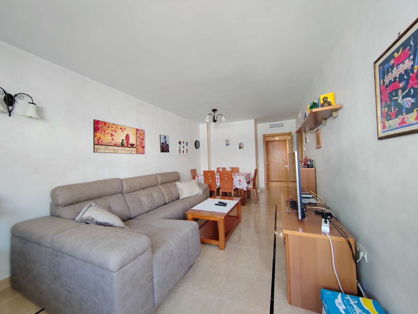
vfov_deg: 89.9
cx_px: 209
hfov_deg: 106.2
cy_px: 157
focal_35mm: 13
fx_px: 157
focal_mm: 2.16
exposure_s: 1/50
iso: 500
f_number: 2.2
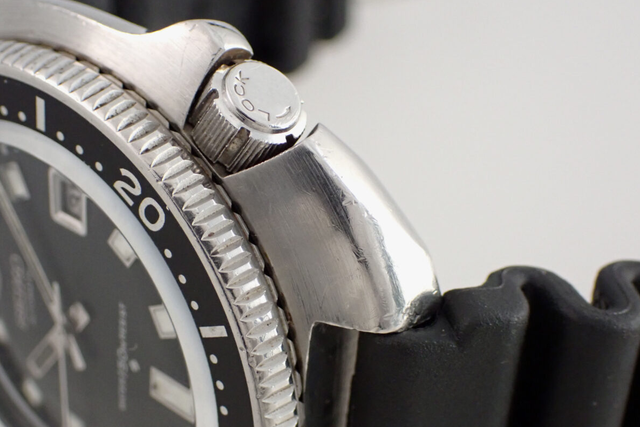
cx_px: 319
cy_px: 220
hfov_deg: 25.1
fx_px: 1440
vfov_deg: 16.9
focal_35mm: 81
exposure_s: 1/80
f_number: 4.1
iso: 1000
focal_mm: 13.65
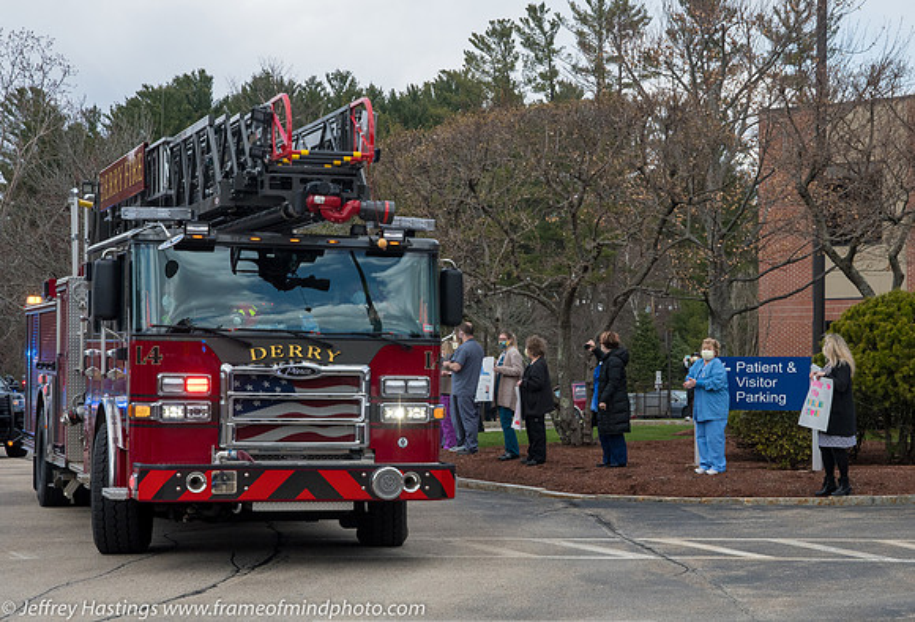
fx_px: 2274
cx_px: 557
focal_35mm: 89
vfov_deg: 15.6
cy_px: 352
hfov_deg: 22.7
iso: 500
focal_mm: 46
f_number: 5.6
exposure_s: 1/2000
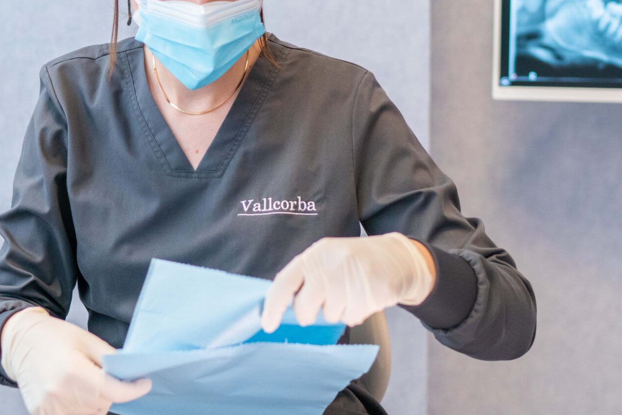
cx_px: 204
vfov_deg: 19.1
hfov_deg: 28.3
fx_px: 1227
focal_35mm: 71
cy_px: 117
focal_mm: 35
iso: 1250
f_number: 2
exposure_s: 1/640
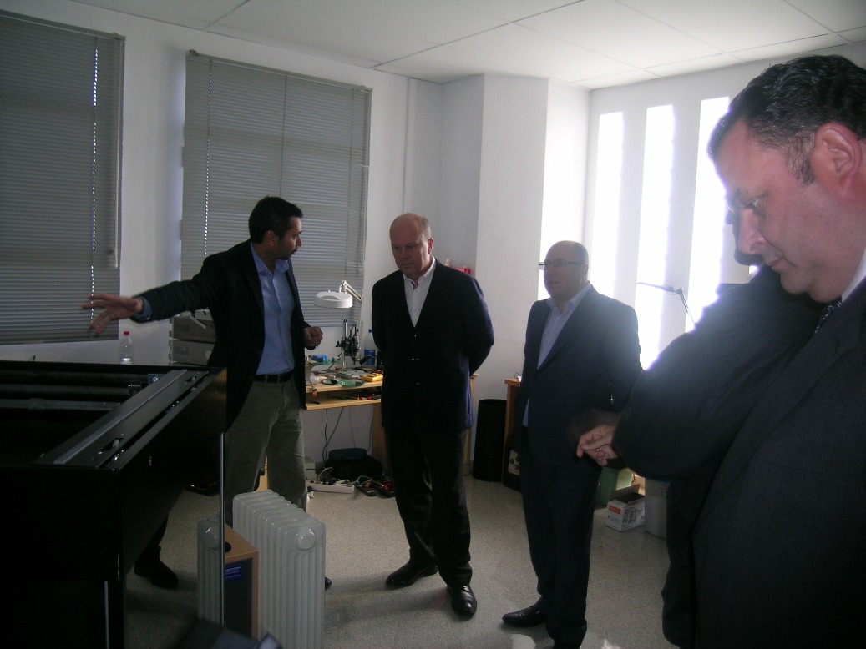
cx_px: 433
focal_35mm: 28
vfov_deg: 49.8
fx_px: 701
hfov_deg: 63.4
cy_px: 324
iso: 50
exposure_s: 1/30
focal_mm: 5.8
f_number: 2.8
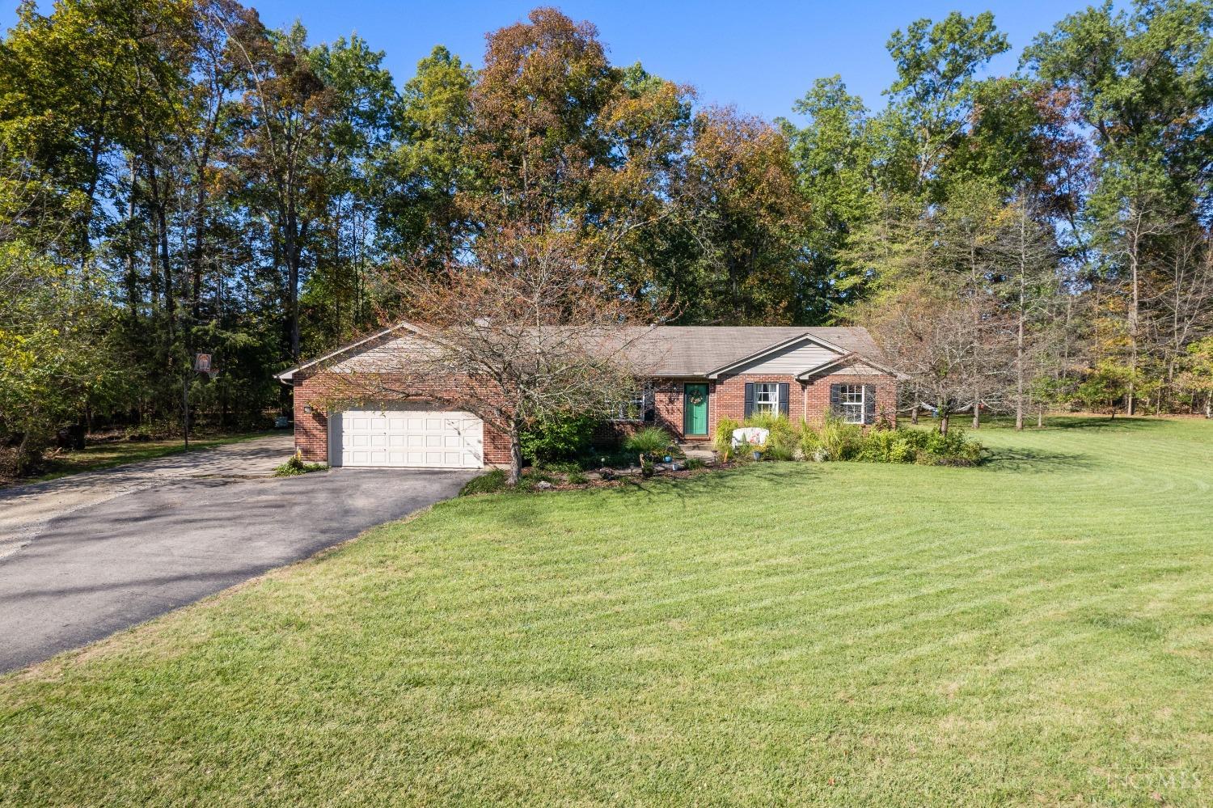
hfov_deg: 78.6
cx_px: 606
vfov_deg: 57.2
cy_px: 404
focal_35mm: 22
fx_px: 741
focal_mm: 8.38
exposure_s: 1/320
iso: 100
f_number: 2.8
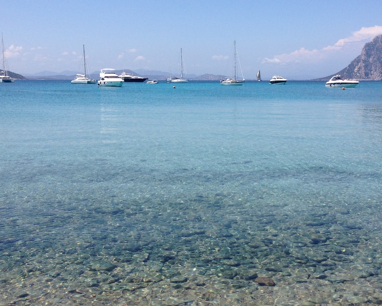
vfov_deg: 29.1
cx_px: 222
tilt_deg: -6.7
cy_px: 117
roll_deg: +0.6
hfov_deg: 35.9
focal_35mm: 52
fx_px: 588
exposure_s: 1/2404
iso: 50
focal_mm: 4.28
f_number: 2.4
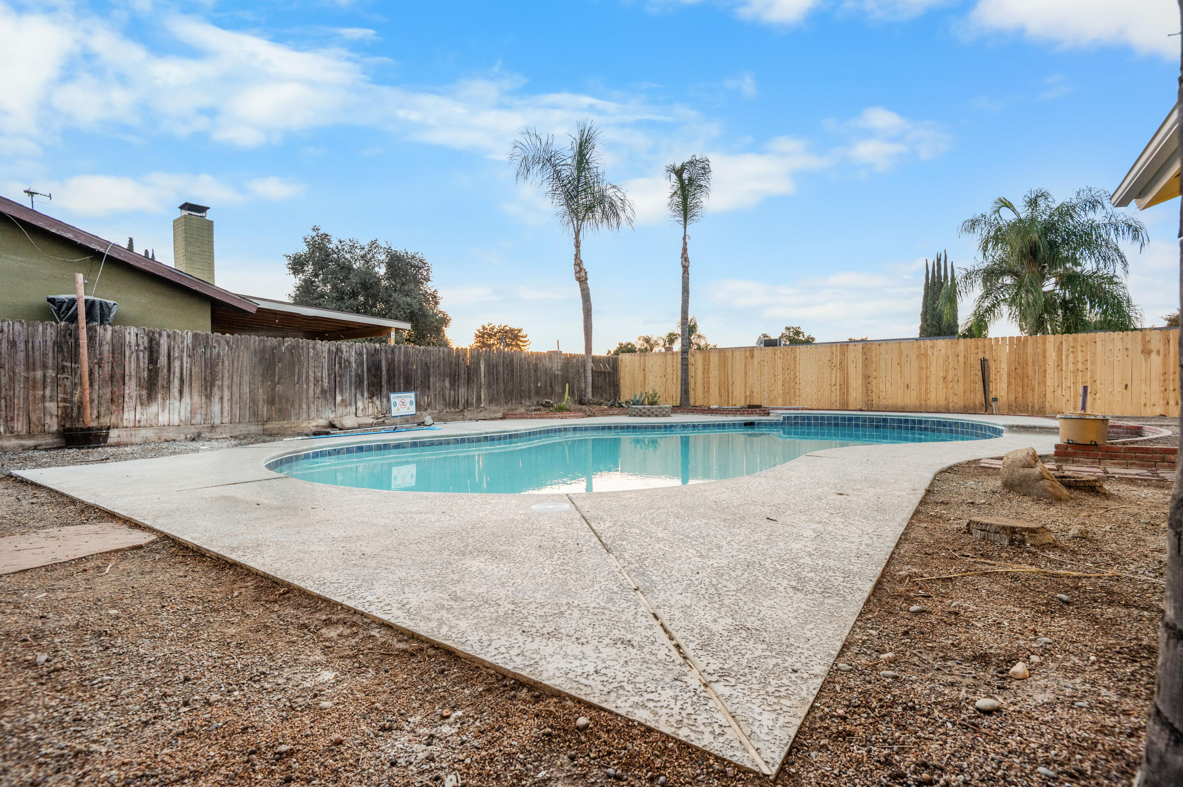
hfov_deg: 96.8
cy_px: 394
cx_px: 592
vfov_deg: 73.7
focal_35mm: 16
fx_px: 525
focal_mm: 16
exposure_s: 1/250
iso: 160
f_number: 5.6
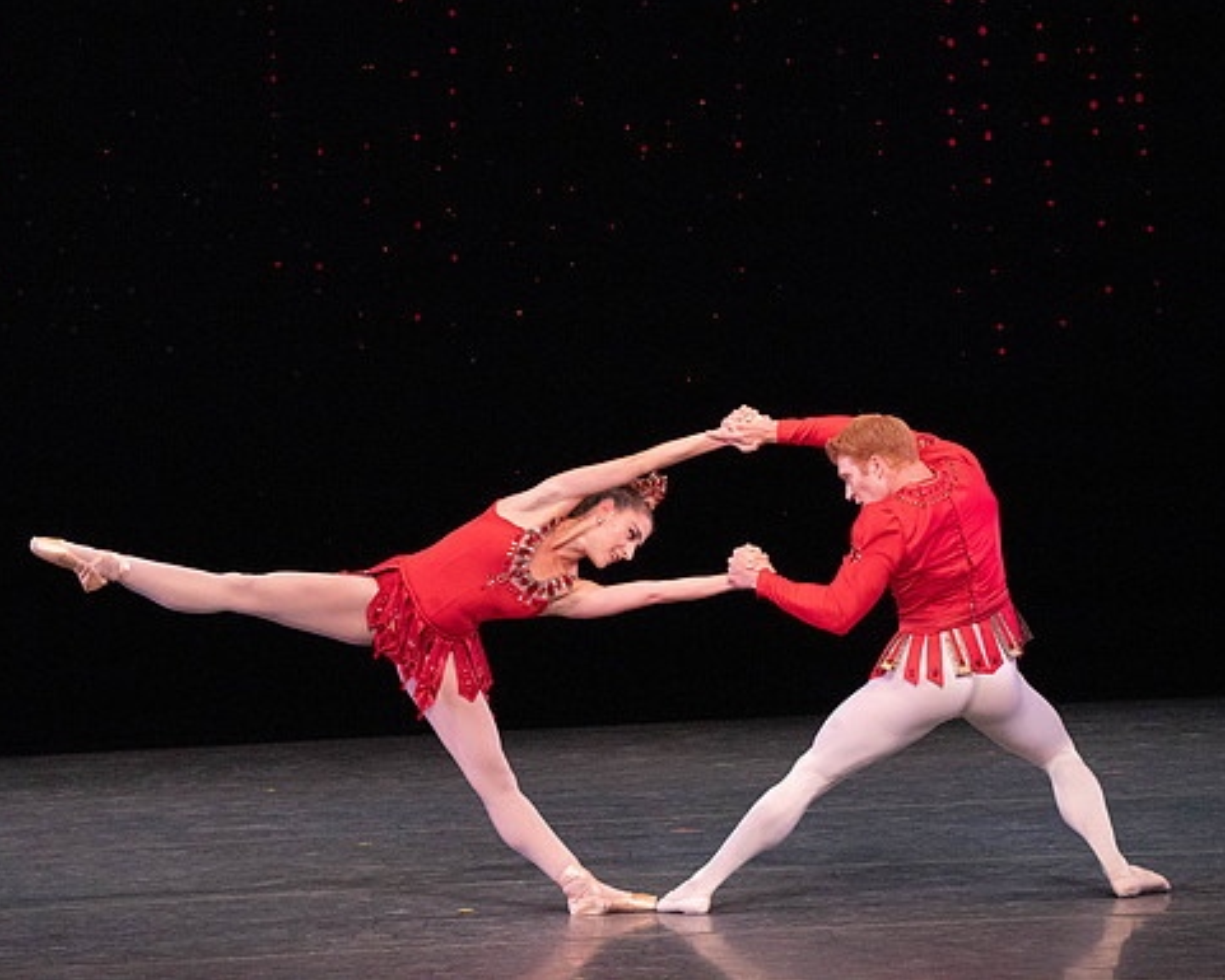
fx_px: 14578
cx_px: 588
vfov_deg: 3.9
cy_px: 490
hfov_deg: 4.8
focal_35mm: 402
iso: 16000
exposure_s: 1/500
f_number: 11
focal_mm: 355
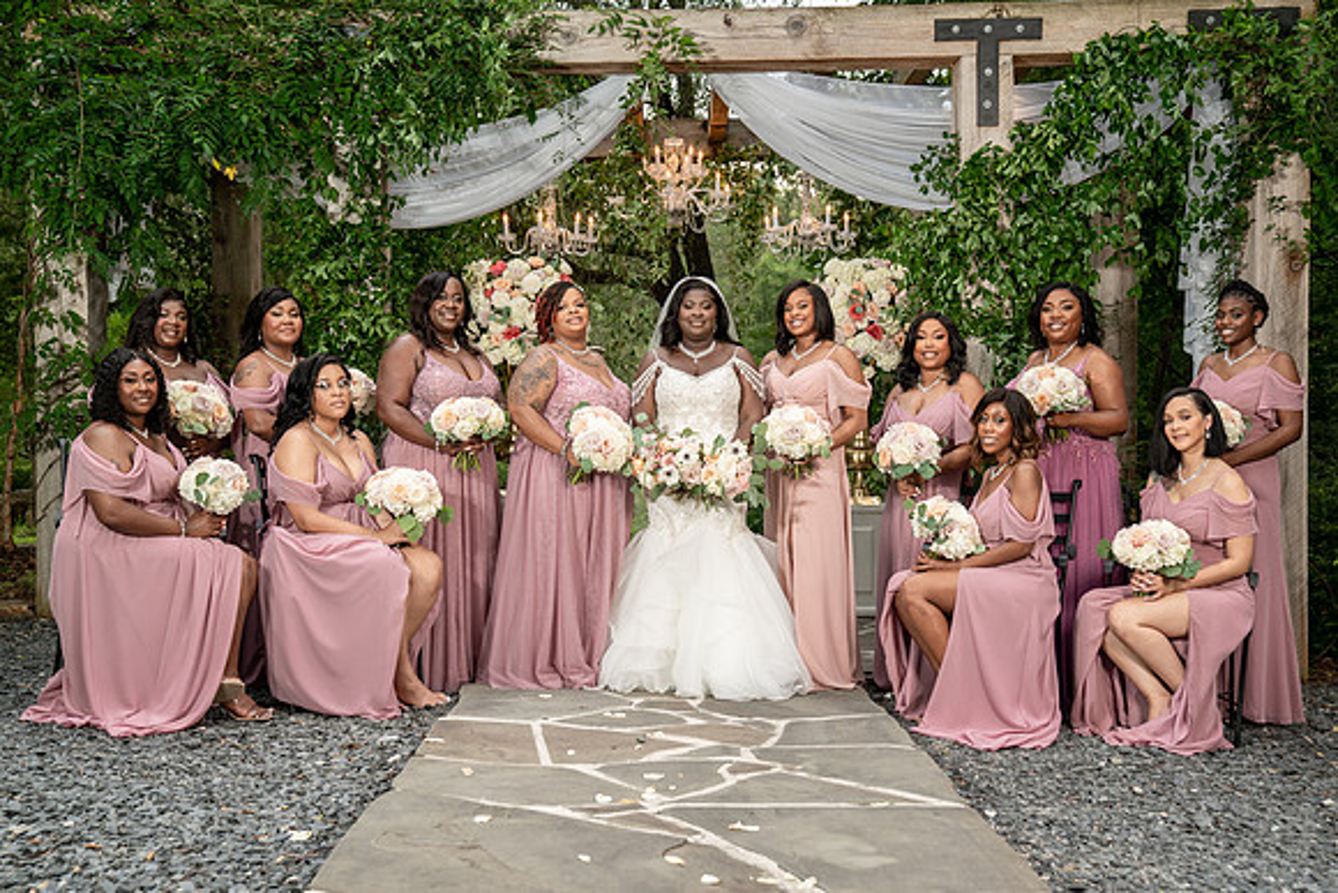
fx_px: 1537
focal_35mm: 41
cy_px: 456
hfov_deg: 47.0
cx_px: 669
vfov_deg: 32.4
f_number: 4
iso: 640
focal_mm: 40
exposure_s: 1/200
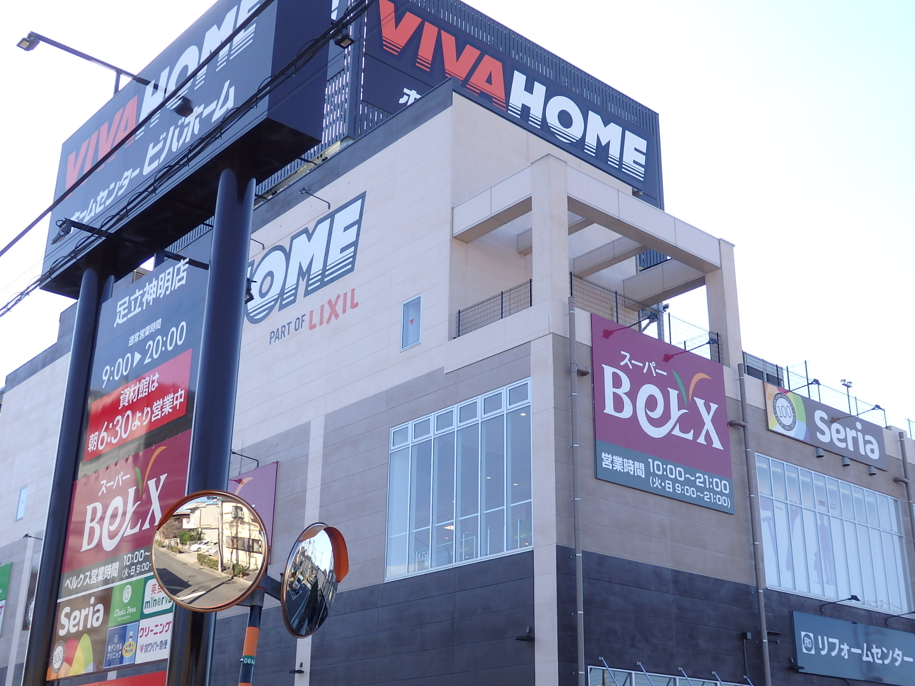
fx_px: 1189
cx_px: 458
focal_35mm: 45
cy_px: 343
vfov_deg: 32.2
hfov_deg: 42.1
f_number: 3.8
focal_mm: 8
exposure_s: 1/400
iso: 125
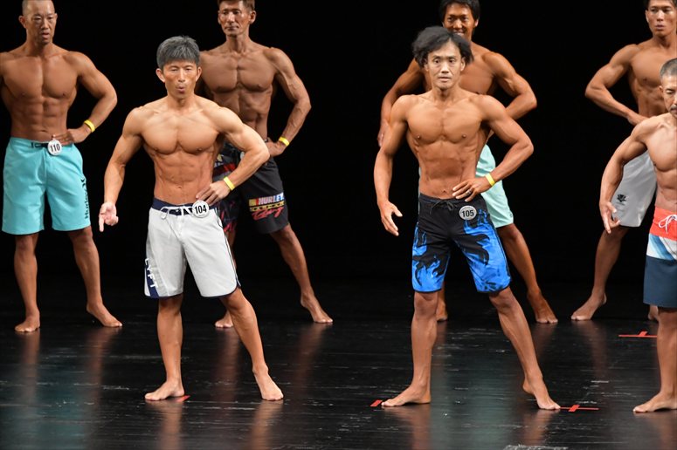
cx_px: 338
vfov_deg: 4.8
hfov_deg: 7.2
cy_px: 225
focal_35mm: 285
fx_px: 5357
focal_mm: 190
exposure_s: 1/400
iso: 3200
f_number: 5.6
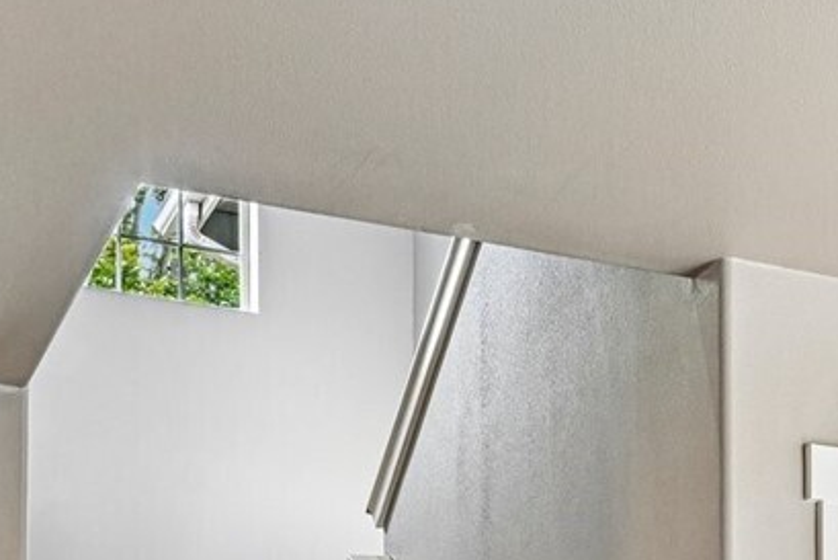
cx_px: 591
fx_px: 1933
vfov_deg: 14.5
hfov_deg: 24.3
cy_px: 1002
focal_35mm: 83
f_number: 8
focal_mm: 20
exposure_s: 1/6
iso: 400
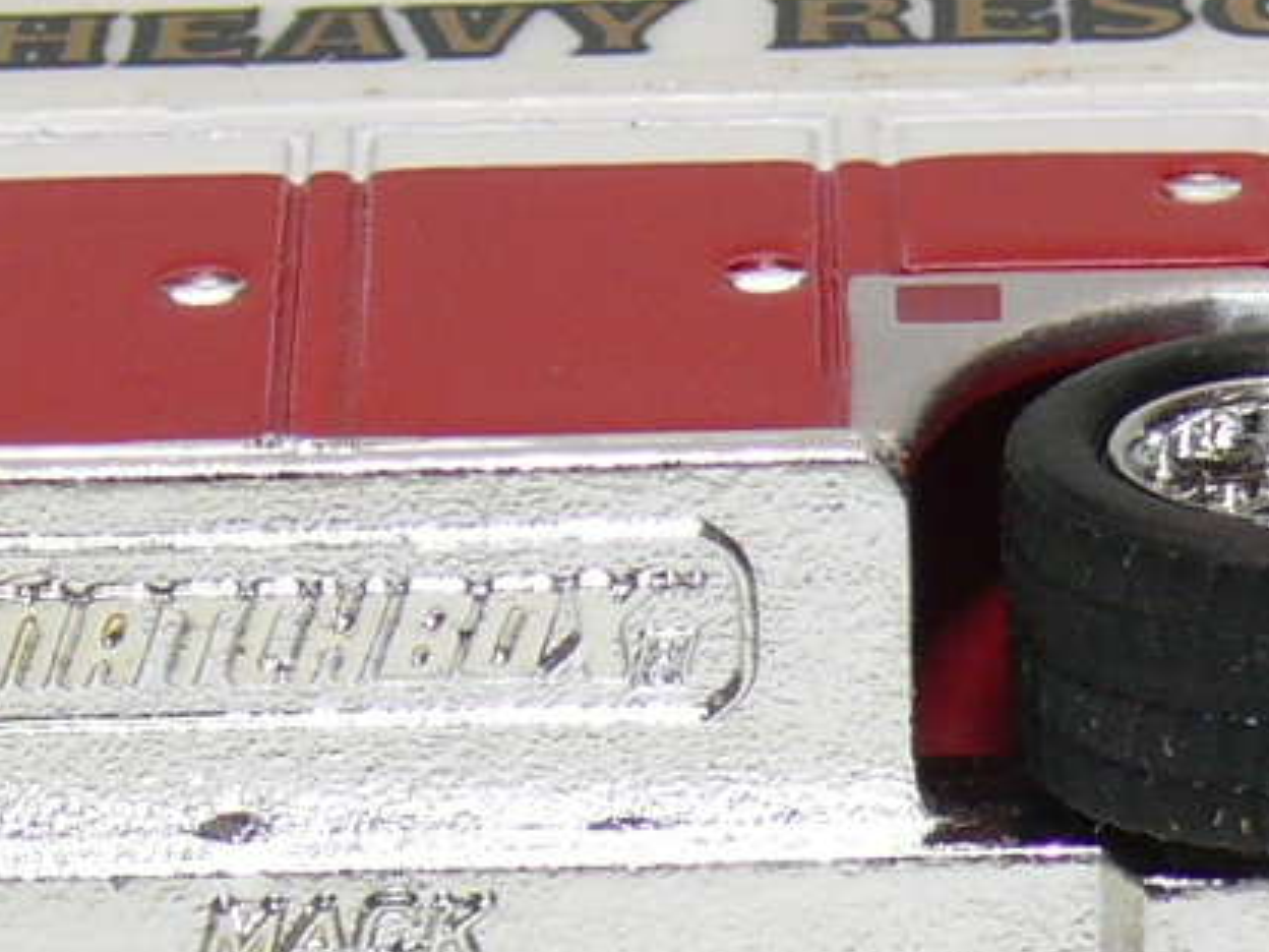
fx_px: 12537
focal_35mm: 342
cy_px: 903
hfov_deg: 5.8
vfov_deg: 4.3
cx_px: 412
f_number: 4
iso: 100
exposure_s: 1/30
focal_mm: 12.5
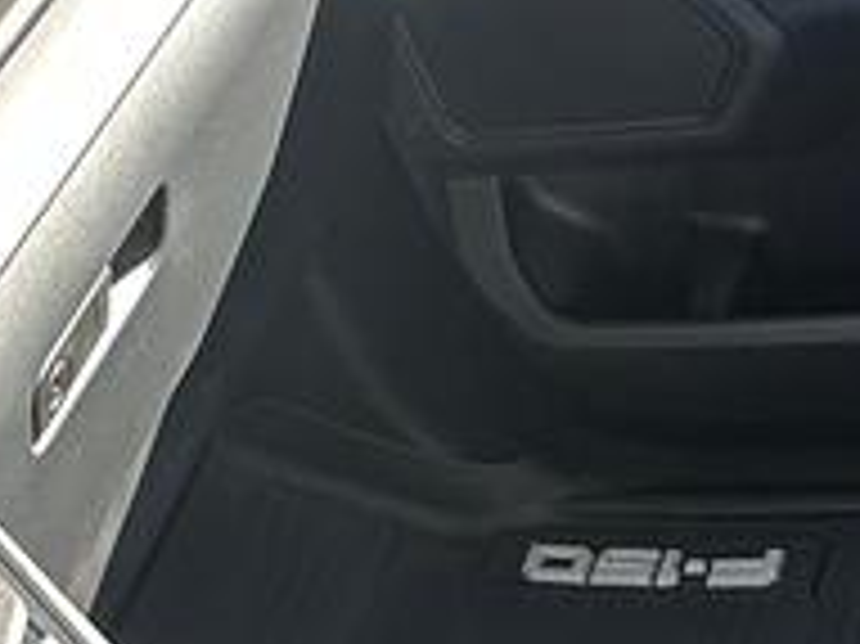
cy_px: 248
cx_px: 1130
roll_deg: +11.8
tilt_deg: -40.8
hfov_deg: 19.2
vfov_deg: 15.7
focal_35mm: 94
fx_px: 2334
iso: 125
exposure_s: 1/99
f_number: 2.2
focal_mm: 2.22
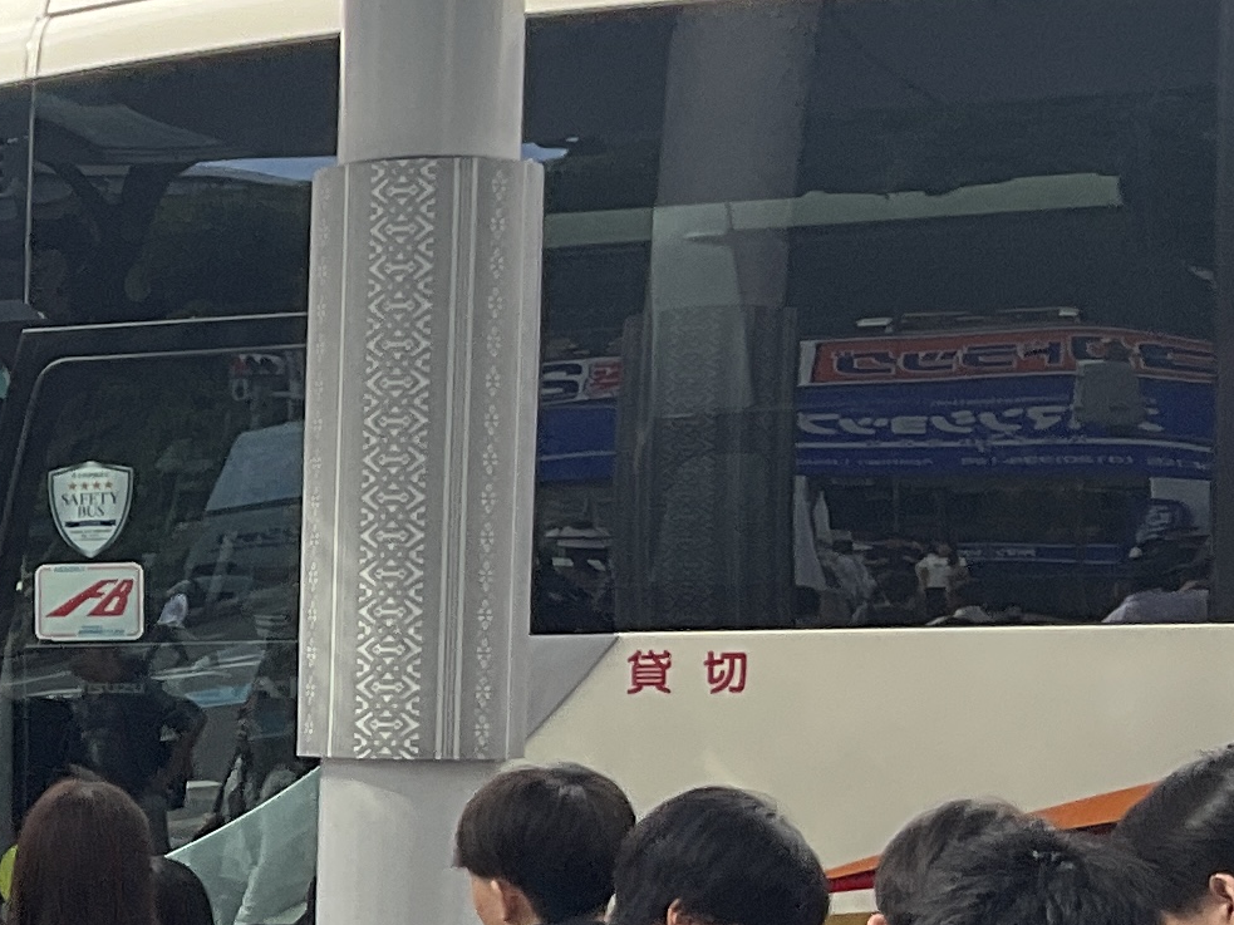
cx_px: -762
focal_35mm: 119
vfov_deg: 12.3
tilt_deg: -5.0
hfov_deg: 15.0
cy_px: 941
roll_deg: +0.0
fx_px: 4242
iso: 16
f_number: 1.8
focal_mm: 3
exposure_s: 1/297
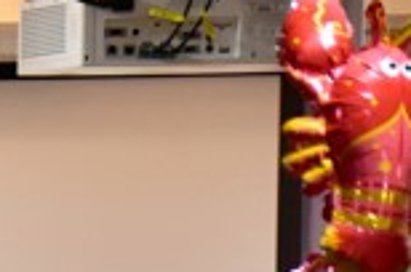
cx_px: -787
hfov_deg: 3.1
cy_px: 675
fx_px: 7507
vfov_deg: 2.1
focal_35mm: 659
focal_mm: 75
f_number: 5.6
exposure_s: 1/50
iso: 800
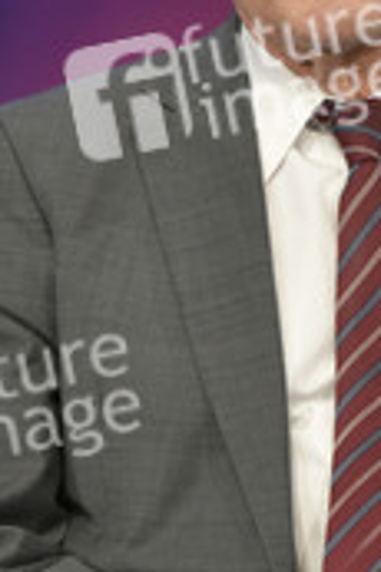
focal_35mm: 143
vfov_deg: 14.4
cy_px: 248
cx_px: 331
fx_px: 2275
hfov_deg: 9.5
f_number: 5.6
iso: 2500
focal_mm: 62
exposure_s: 1/200
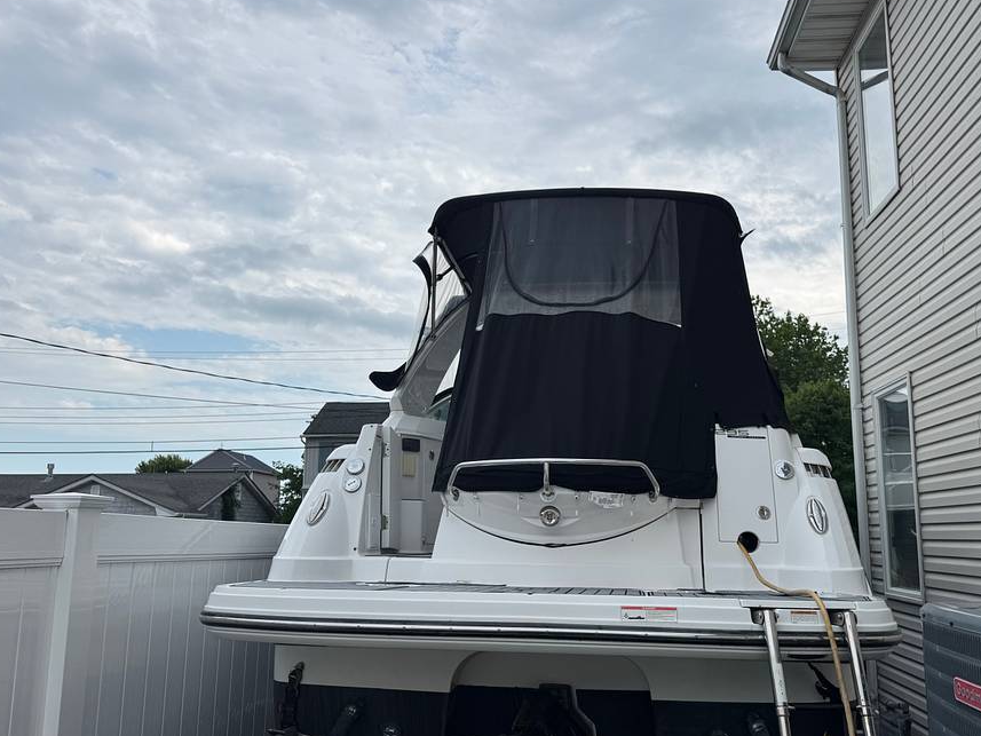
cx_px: 562
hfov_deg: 63.1
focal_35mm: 28
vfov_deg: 49.6
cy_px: 412
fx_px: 794
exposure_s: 1/2833
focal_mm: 6.76
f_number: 1.78
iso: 80
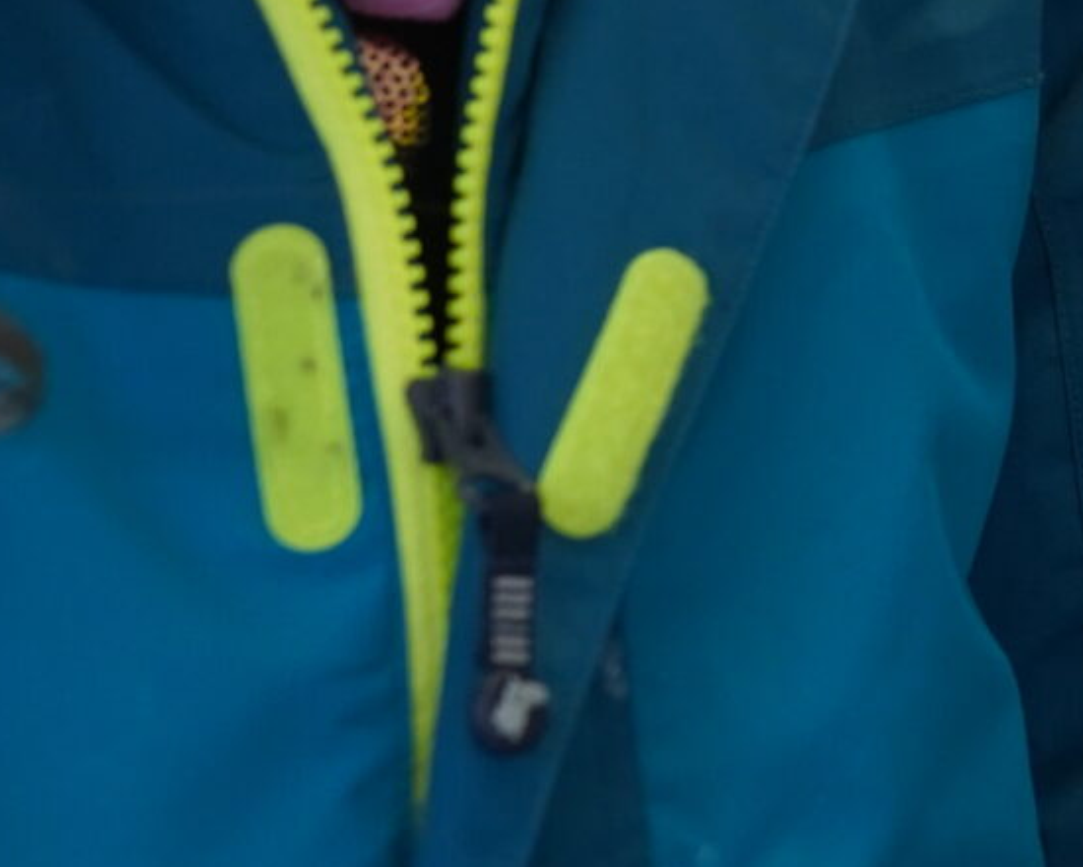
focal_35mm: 201
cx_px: 2373
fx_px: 6443
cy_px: -594
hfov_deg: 8.9
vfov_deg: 7.5
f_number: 4
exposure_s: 1/160
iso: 1250
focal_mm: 46
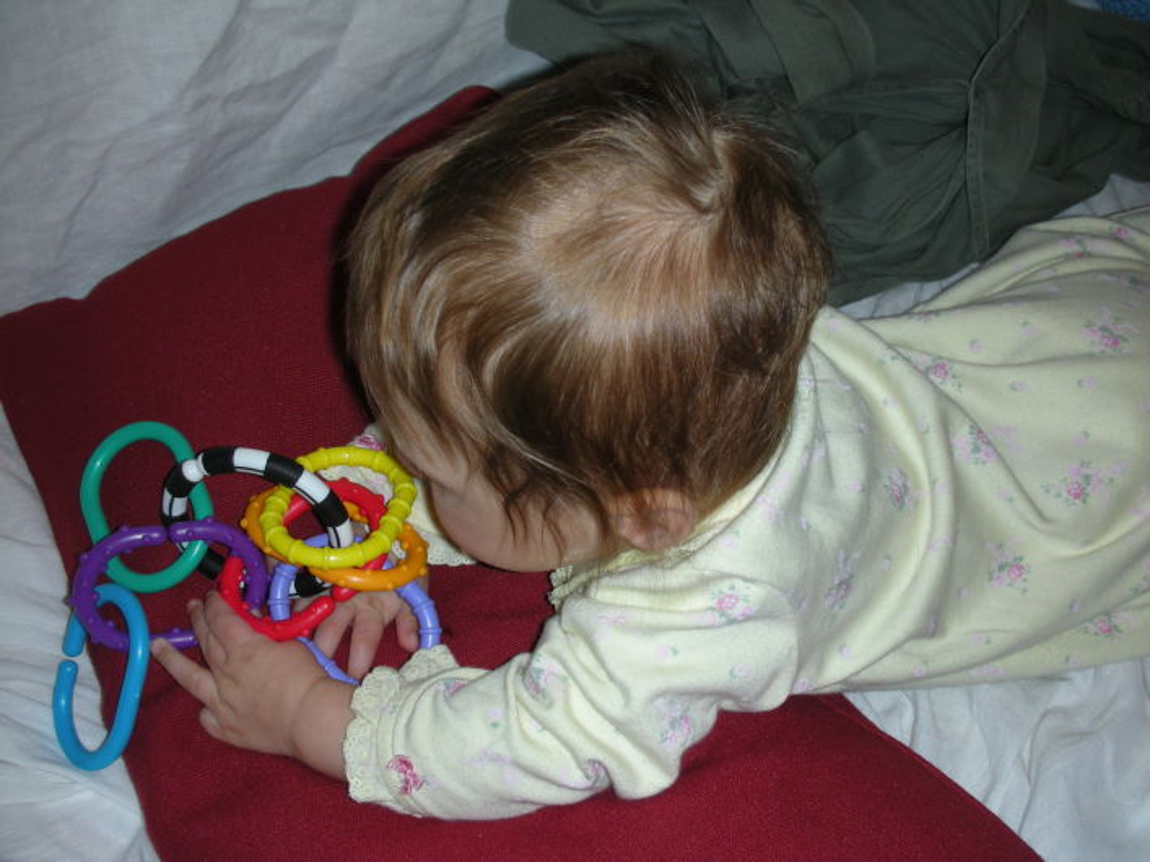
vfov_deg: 31.5
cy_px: 431
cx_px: 575
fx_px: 1528
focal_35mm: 46
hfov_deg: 41.2
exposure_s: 1/60
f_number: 3.2
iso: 50
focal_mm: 7.7
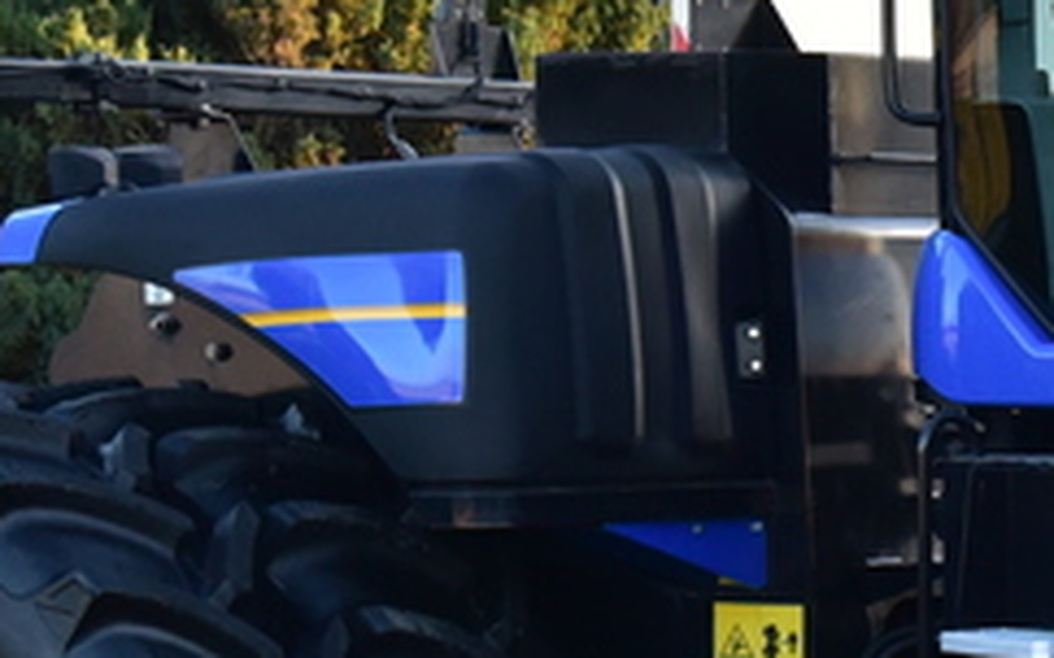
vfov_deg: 5.5
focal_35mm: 237
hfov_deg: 8.6
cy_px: 449
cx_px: 1655
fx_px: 6805
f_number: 6.3
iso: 1250
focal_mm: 44
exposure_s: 1/400
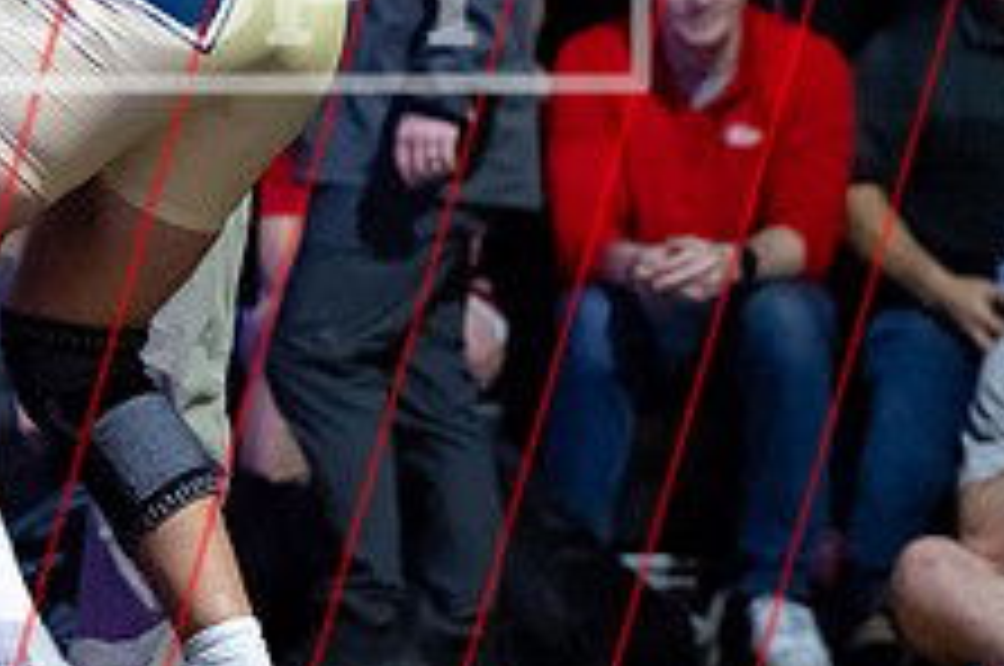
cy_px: -11
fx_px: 10025
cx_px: -7
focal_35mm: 360
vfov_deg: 3.8
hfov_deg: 5.7
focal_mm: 120
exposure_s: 1/640
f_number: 2.8
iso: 16000
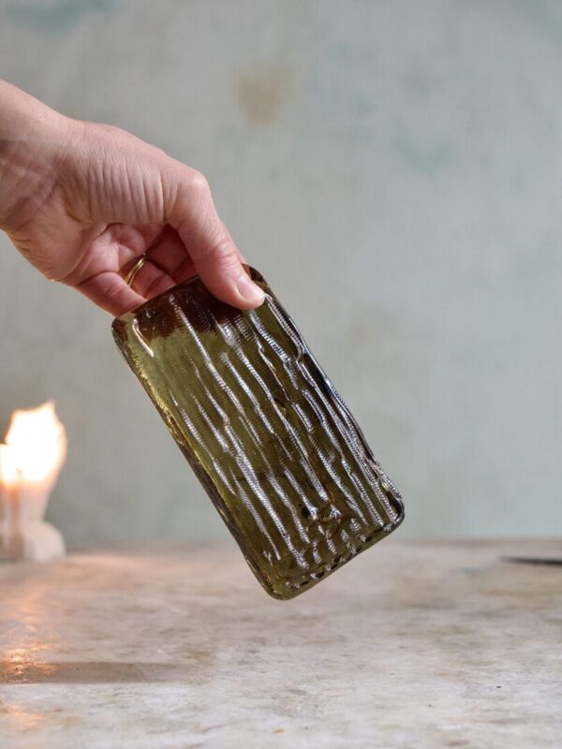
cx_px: 281
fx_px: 1385
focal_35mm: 64
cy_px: 374
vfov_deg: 30.3
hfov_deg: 22.9
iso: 2000
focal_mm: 32
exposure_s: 1/80
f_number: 3.8
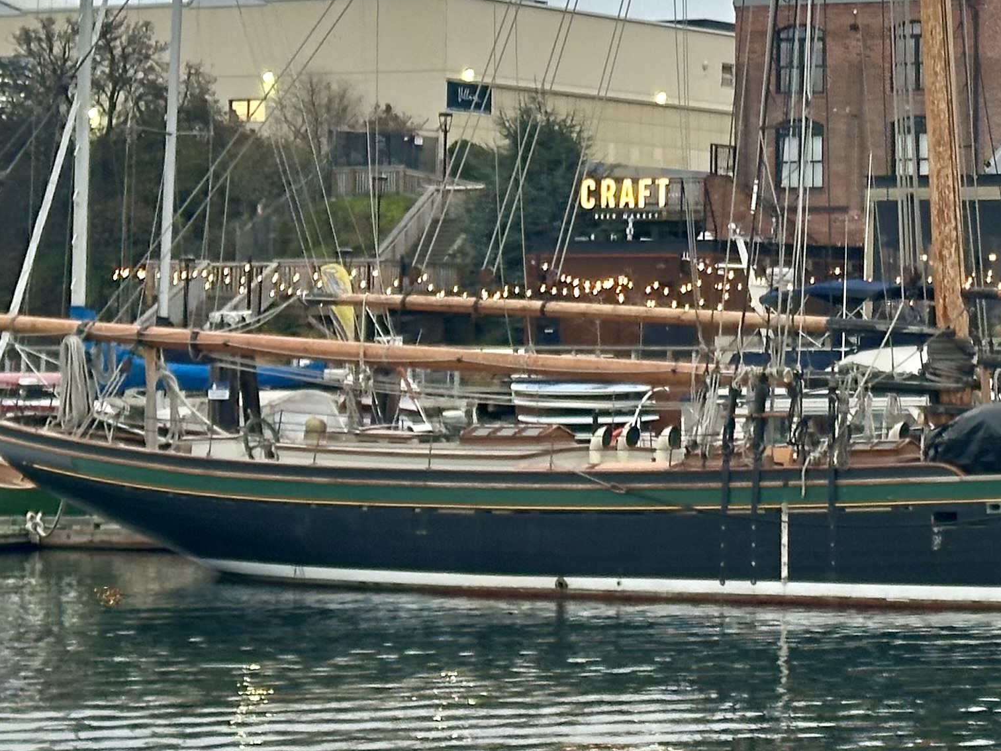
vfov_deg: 11.5
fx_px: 3701
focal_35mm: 128
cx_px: 1132
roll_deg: -0.3
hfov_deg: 15.0
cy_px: 58
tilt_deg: +3.8
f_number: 1.78
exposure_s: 1/121
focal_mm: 6.86
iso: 64
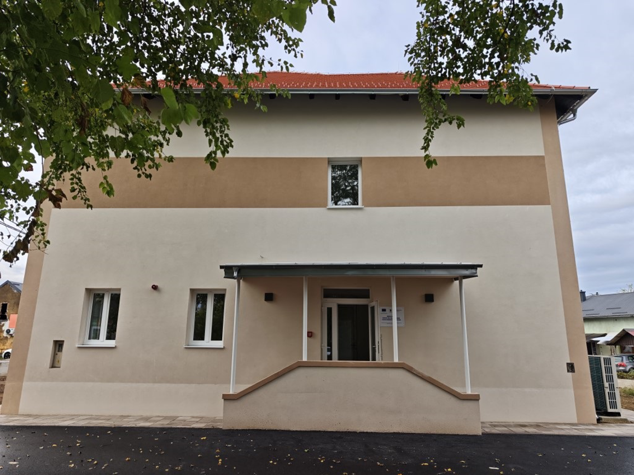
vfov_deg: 58.8
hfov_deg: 74.0
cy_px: 238
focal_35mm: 23
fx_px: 421
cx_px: 317
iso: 50
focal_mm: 6.55
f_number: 1.62
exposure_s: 1/1938
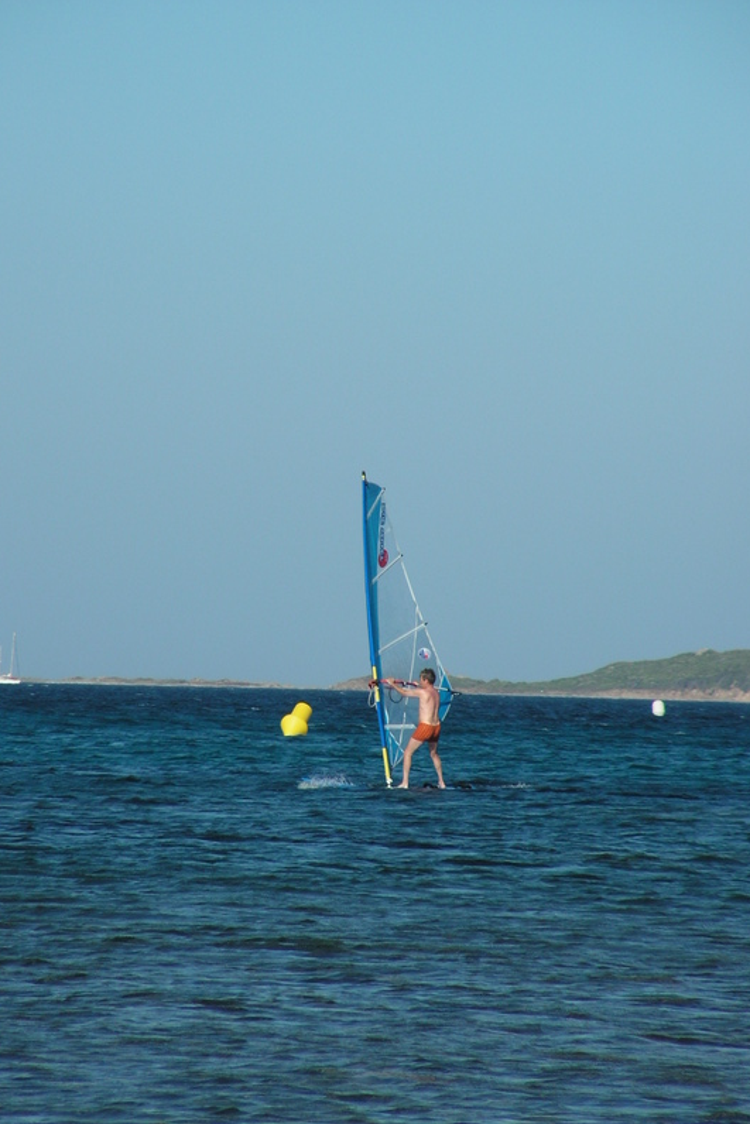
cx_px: 346
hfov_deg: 4.5
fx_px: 9464
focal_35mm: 303
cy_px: 563
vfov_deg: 6.8
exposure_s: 1/500
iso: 50
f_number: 4.8
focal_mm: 48
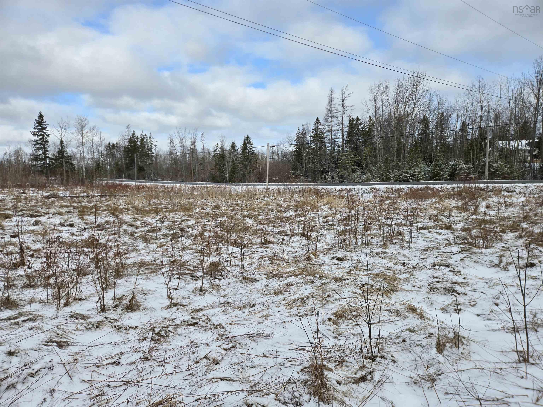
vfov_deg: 58.9
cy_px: 204
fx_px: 361
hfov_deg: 73.9
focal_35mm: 23
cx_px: 272
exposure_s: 1/1529
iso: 25
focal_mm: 5.4
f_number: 1.8
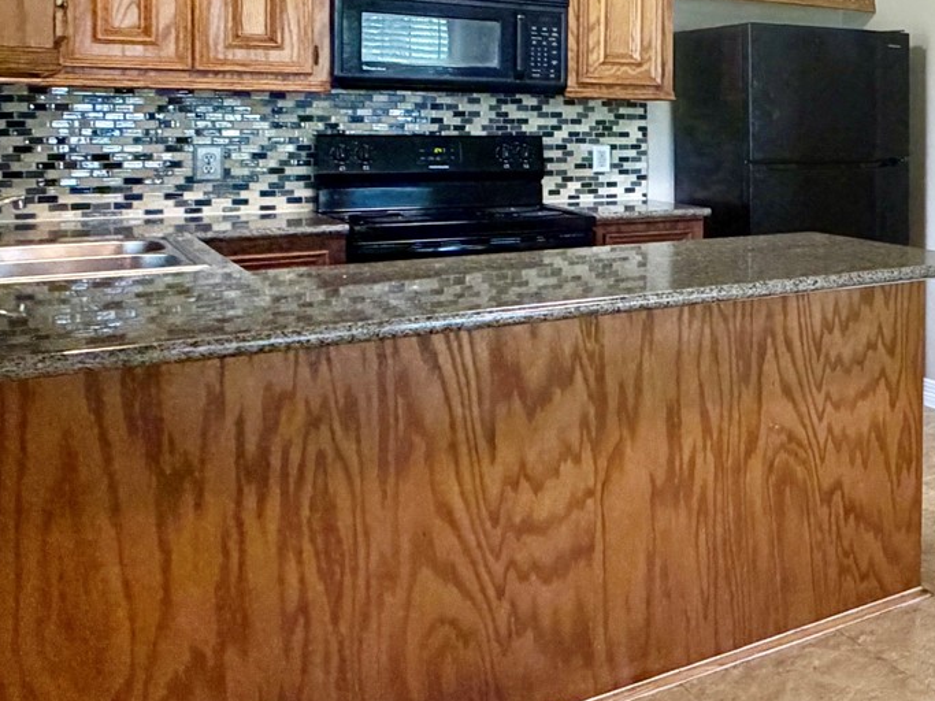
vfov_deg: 33.4
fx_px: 1134
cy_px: 144
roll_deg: -0.4
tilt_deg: -1.0
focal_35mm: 42
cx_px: 1117
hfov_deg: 35.4
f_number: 2.2
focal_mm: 2.22
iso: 250
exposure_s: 1/60
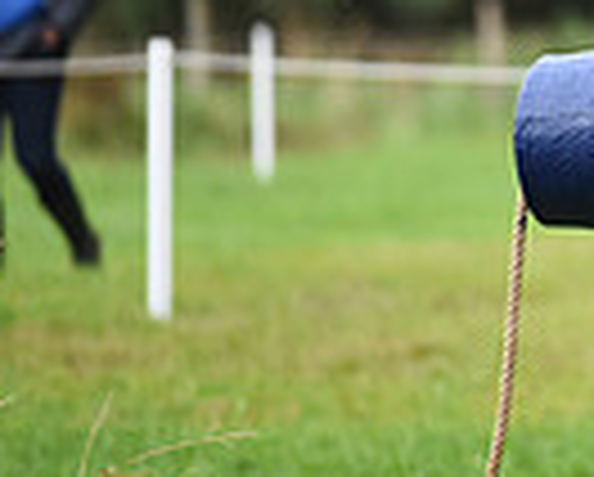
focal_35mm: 1398
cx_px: 1274
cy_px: -216
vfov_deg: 1.1
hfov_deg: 1.4
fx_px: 24613
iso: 1800
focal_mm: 340
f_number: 4.5
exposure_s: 1/1000
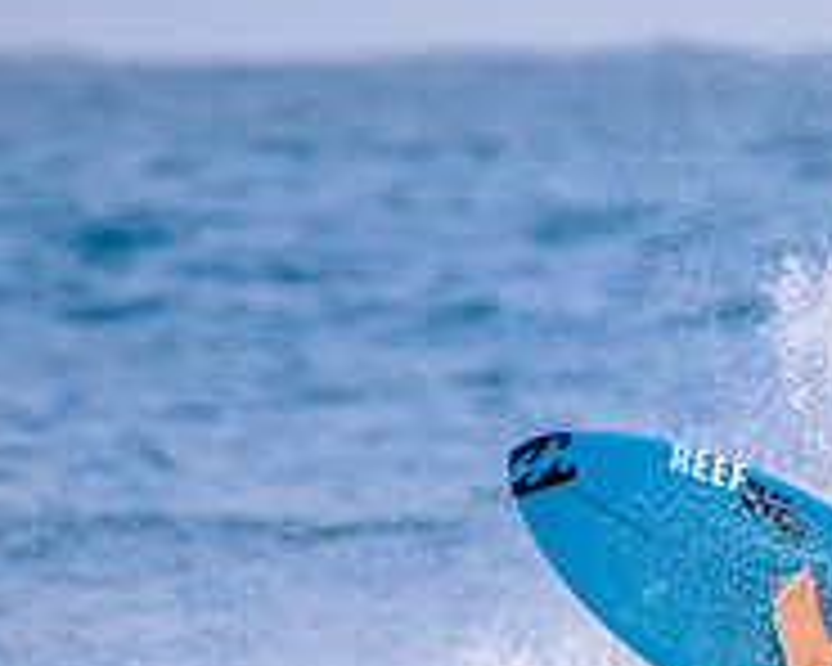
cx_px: 1120
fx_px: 60674
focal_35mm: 2464
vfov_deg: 0.6
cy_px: 709
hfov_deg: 0.8
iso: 4500
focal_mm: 800
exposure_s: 1/2000
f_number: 11
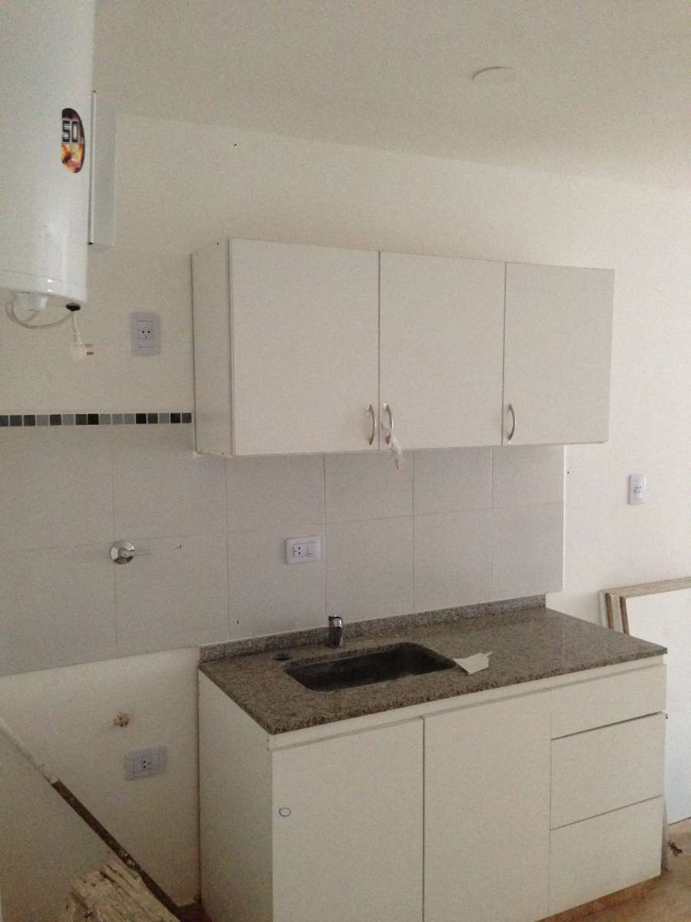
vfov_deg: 55.4
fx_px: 878
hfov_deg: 42.9
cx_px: 346
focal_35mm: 33
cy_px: 461
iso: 500
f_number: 2.4
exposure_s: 1/15
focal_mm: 4.12
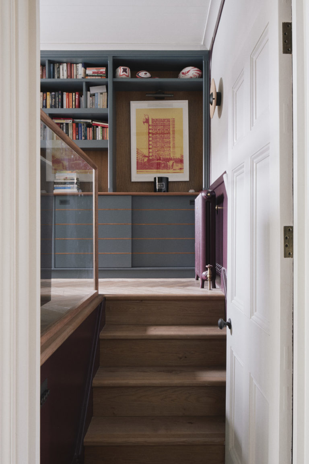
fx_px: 373
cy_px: 232
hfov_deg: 45.0
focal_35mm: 29
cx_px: 154
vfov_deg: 63.7
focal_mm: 19.4
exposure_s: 25
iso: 200
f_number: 11
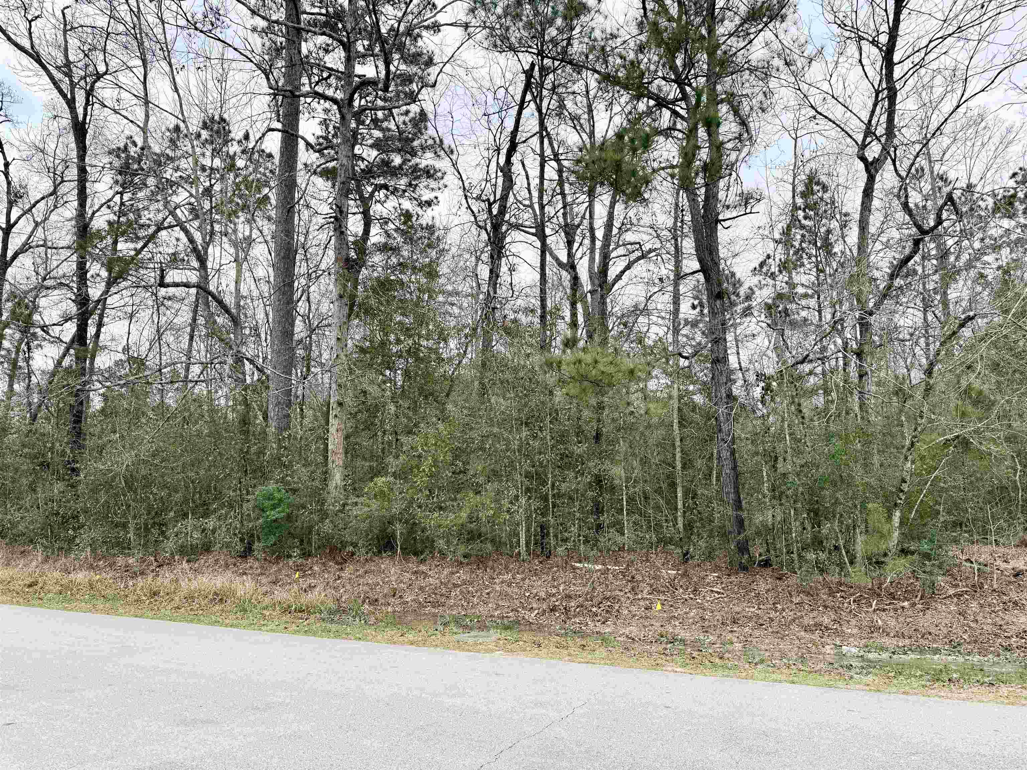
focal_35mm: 24
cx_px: 514
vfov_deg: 56.8
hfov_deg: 71.6
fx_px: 712
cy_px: 385
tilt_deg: +8.2
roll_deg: +0.1
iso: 80
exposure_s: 1/2053
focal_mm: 6.76
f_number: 1.78
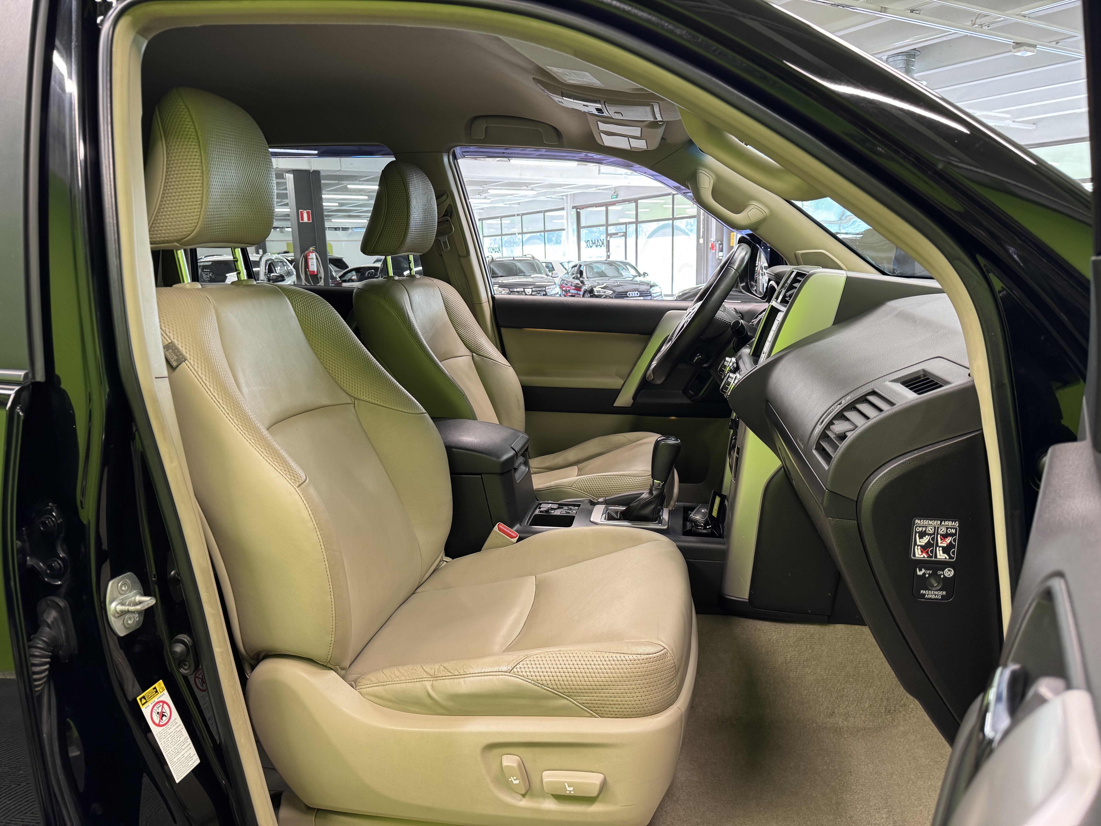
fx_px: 763
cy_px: 413
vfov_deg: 56.8
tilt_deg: -10.9
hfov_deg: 71.6
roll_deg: +2.4
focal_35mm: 24
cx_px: 550
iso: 200
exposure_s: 1/50
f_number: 1.78
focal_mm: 6.76
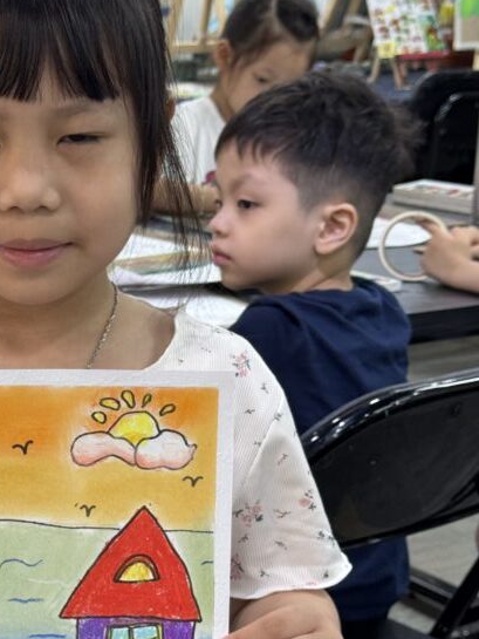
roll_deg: -0.3
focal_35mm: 88
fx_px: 1623
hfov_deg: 16.6
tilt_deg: -16.8
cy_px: 420
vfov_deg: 22.2
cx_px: 75
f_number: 1.78
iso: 64
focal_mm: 6.76
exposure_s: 1/50
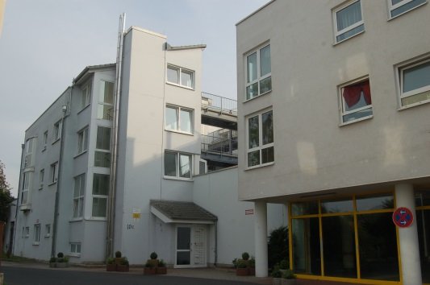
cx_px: 215
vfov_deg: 38.3
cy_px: 142
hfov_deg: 55.2
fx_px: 412
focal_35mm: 34
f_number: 9
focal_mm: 23
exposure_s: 1/250
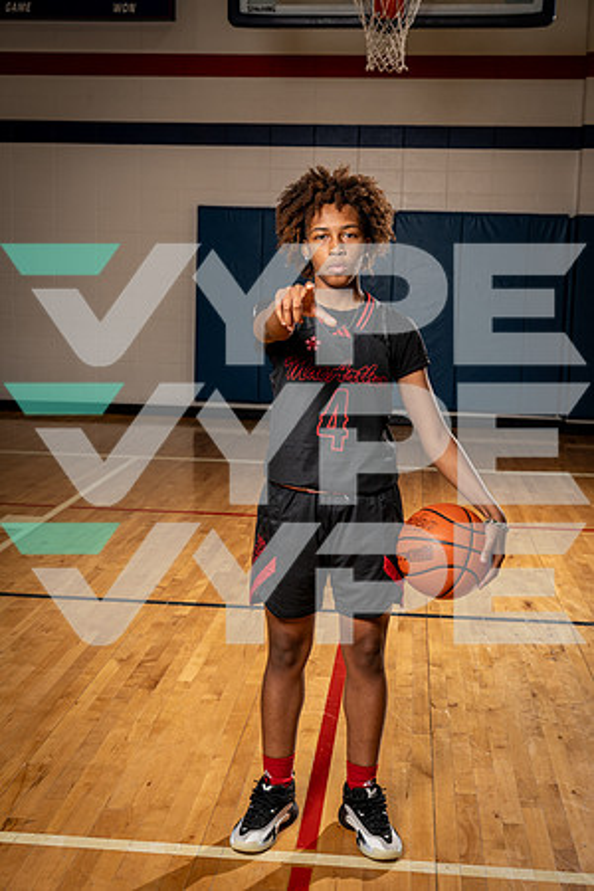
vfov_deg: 42.7
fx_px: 1138
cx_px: 297
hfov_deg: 29.2
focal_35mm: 46
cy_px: 446
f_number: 5.6
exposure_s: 1/250
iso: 125
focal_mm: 46
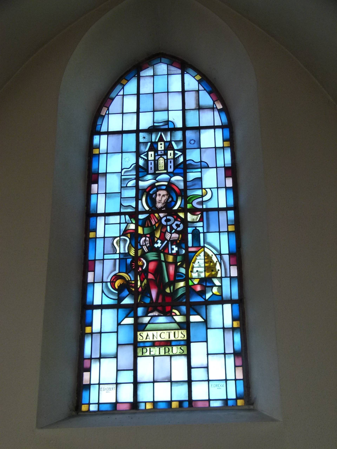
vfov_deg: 32.2
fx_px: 779
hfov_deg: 24.4
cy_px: 224
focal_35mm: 60
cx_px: 168
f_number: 3.2
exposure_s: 1/80
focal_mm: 10.8
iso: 160
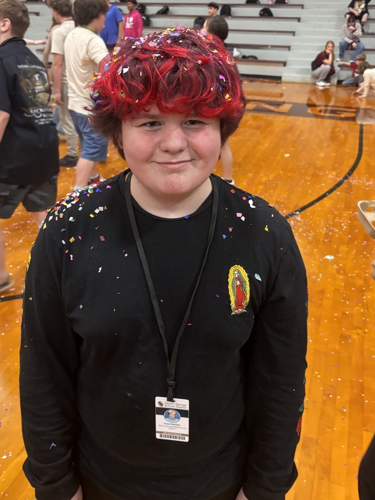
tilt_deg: -22.6
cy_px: 206
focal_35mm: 33
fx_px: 477
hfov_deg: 42.9
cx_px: 165
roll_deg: -1.5
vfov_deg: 55.0
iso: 400
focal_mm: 5.96
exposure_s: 1/60
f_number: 1.6
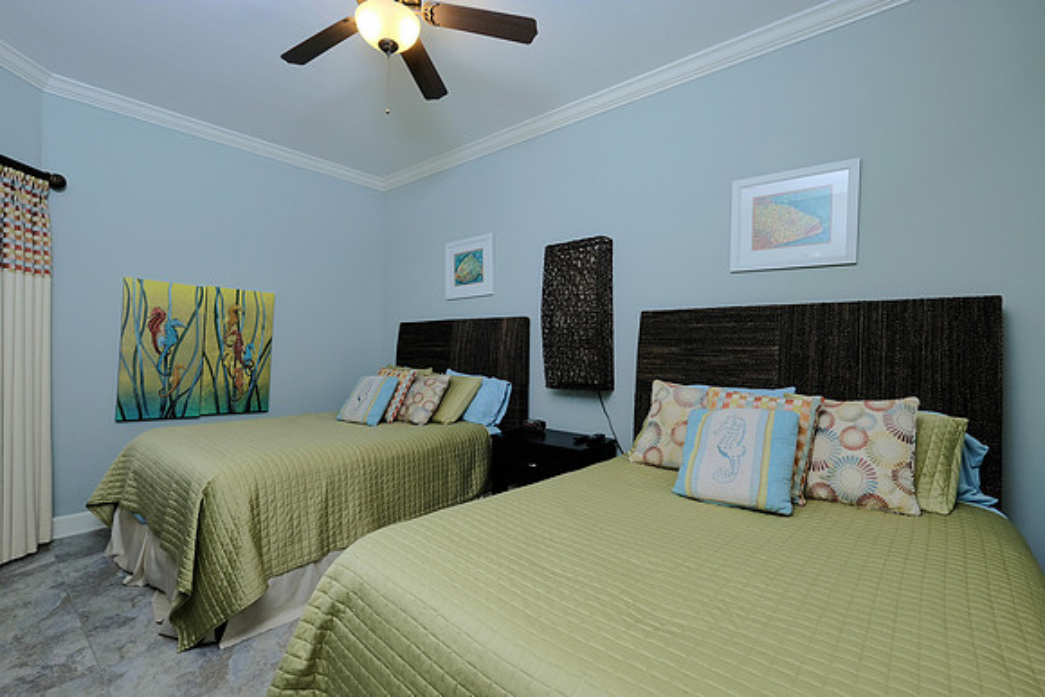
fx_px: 435
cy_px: 348
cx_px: 522
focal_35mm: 15
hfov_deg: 100.4
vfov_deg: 77.4
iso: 400
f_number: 7.1
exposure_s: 1/15
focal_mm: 10
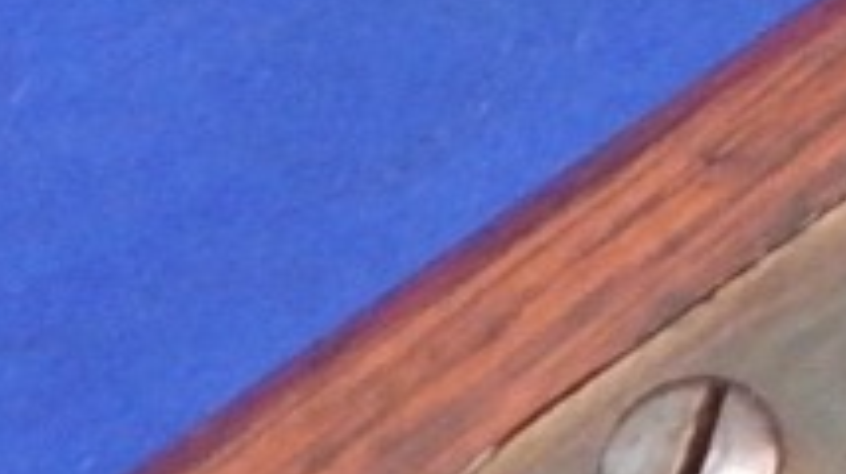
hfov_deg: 10.7
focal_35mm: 163
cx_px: 2190
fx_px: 3654
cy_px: -845
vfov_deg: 6.8
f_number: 3.1
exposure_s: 1/10
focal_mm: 4.5
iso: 400
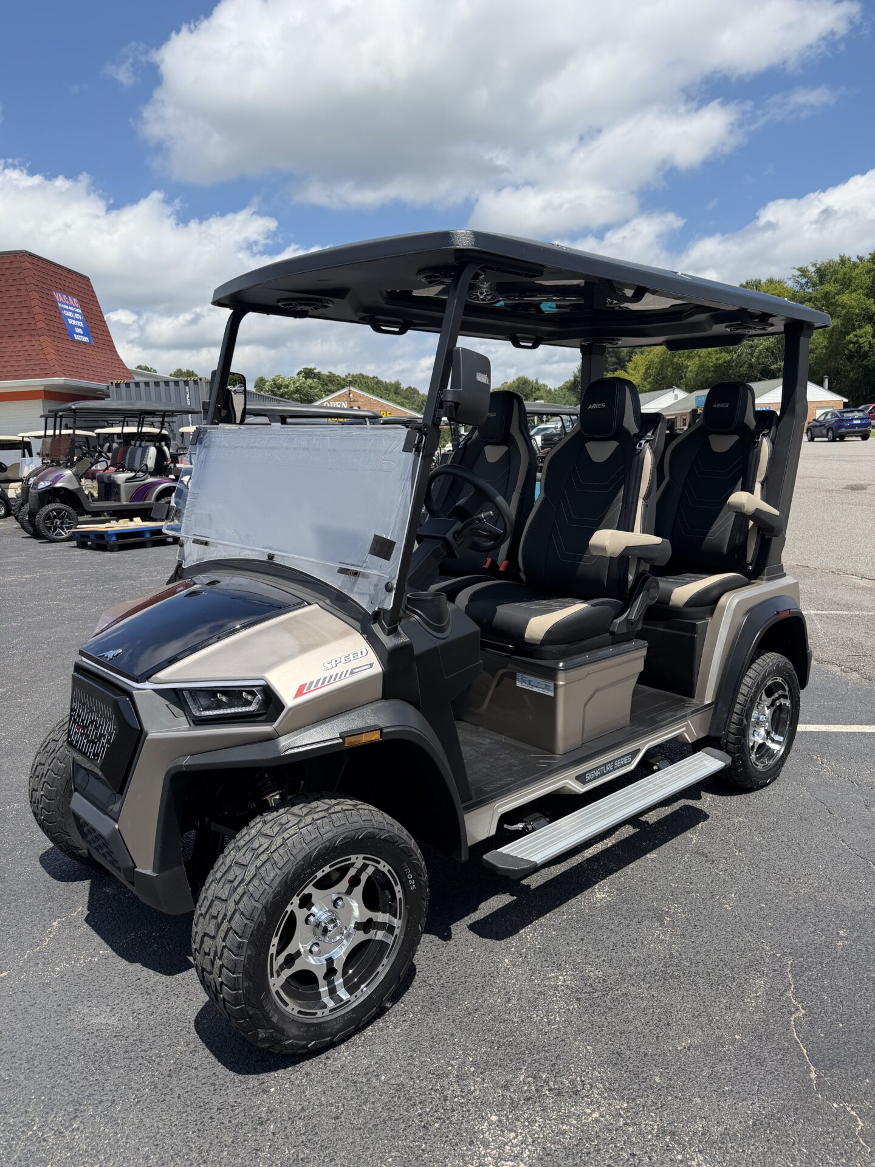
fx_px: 809
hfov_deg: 56.8
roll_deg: +2.3
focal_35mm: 24
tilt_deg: -9.3
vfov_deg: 71.6
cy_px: 584
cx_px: 438
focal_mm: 6.76
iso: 80
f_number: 1.78
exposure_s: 1/3953
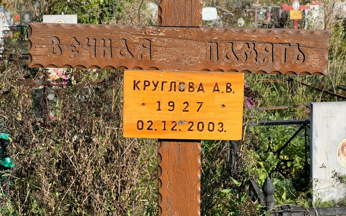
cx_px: 173
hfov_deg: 25.2
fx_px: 773
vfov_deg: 15.9
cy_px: 108
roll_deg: +1.7
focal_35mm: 82
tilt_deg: -9.4
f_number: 2.8
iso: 32
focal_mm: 9
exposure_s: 1/333
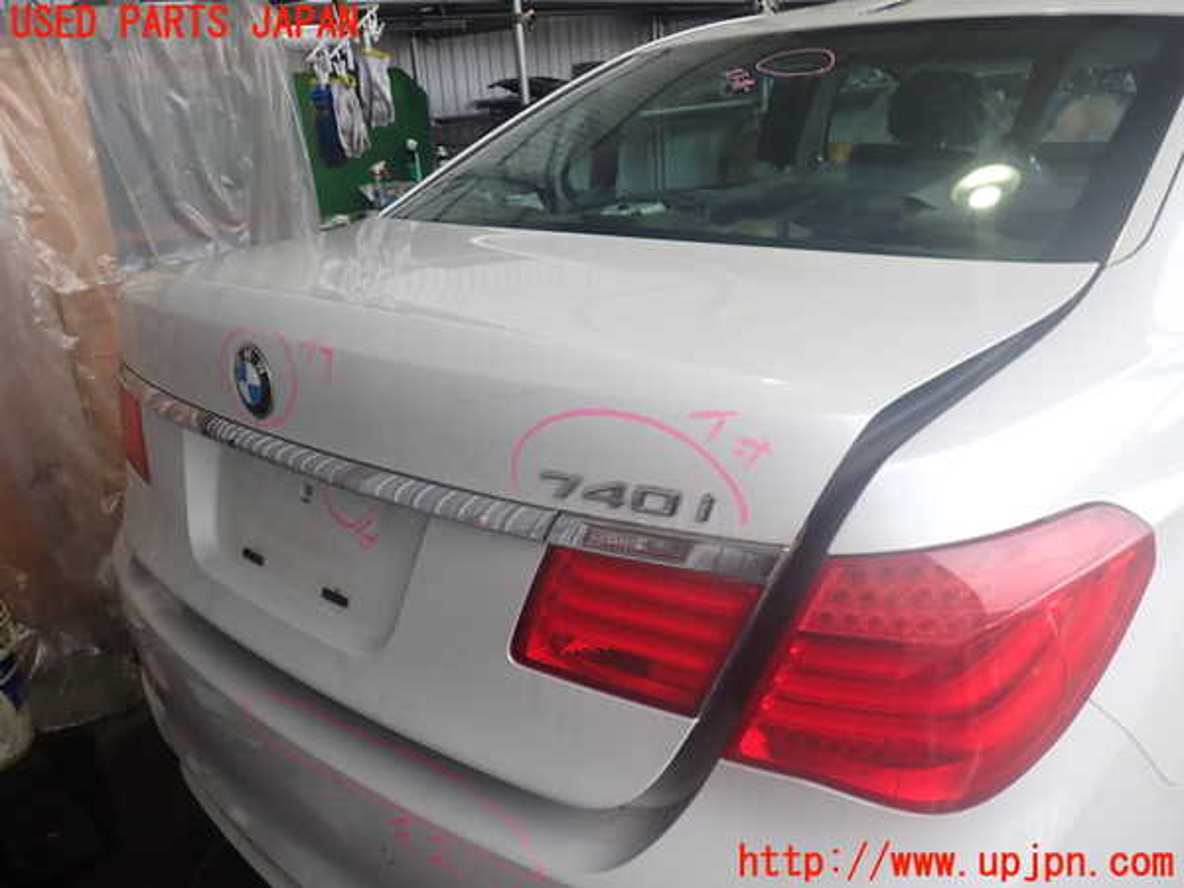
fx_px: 1026
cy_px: 444
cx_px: 592
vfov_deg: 46.8
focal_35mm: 30
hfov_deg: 60.0
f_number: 2.3
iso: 160
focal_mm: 5.4
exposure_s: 1/125
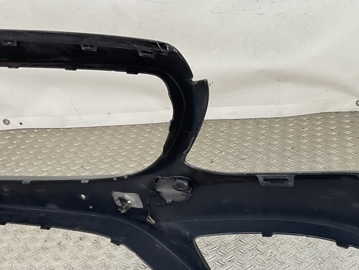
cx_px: 245
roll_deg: +7.9
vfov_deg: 23.1
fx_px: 643
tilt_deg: -33.0
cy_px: 240
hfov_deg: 30.9
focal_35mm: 62
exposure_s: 1/120
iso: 32
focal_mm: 3
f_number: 1.8
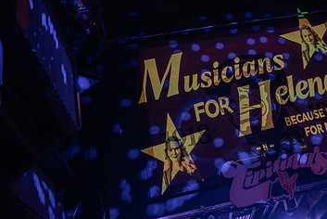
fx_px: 418
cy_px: 88
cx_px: 239
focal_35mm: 46
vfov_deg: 29.2
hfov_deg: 41.6
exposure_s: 1/60
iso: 800
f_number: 2.8
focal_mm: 28
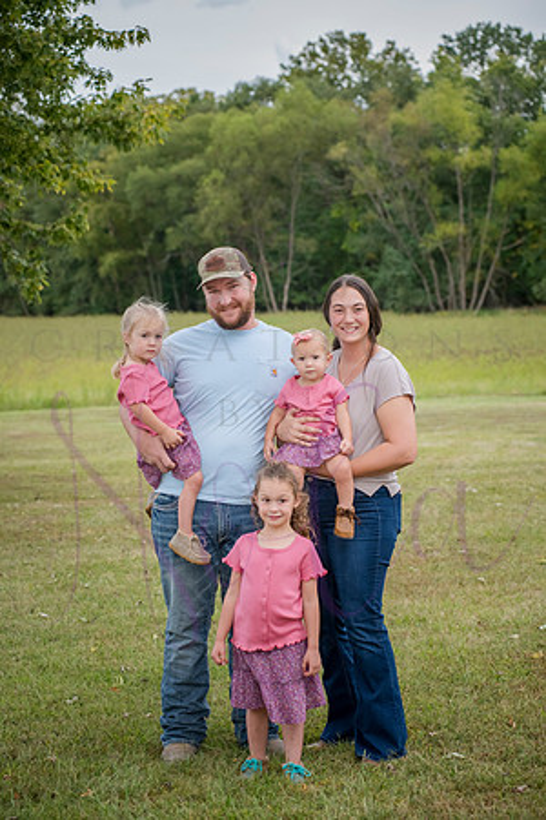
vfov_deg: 25.4
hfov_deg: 17.1
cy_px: 410
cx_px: 273
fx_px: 1820
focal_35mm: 80
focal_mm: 80
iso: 400
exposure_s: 1/400
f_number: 5.6
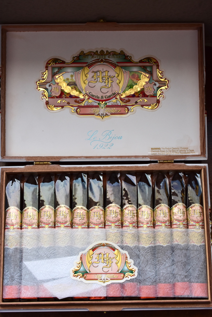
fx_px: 530
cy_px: 158
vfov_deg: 33.4
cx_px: 106
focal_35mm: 60
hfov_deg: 22.6
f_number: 6.3
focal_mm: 40
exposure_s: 1/40
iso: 800
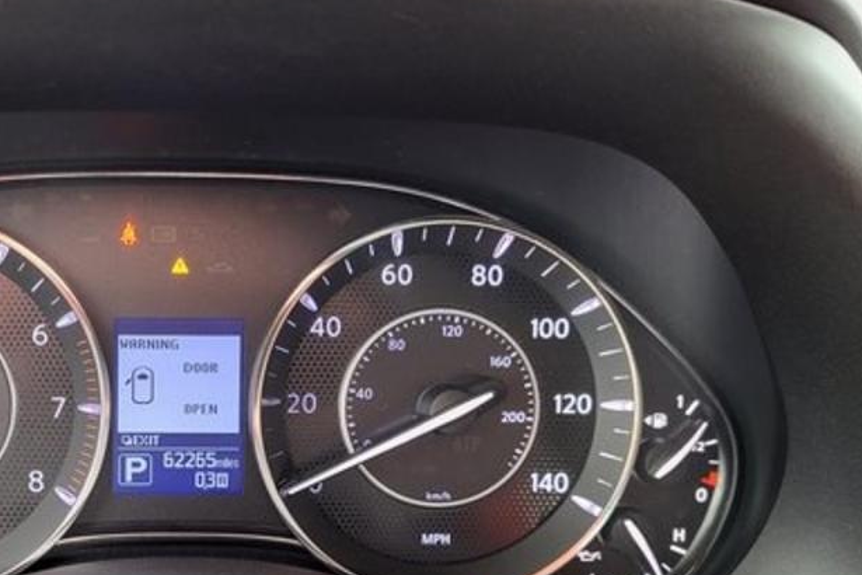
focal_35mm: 45
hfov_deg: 41.4
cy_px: 393
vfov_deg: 29.6
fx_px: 1077
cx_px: 154
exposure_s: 1/120
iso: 250
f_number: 1.8
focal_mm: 5.4
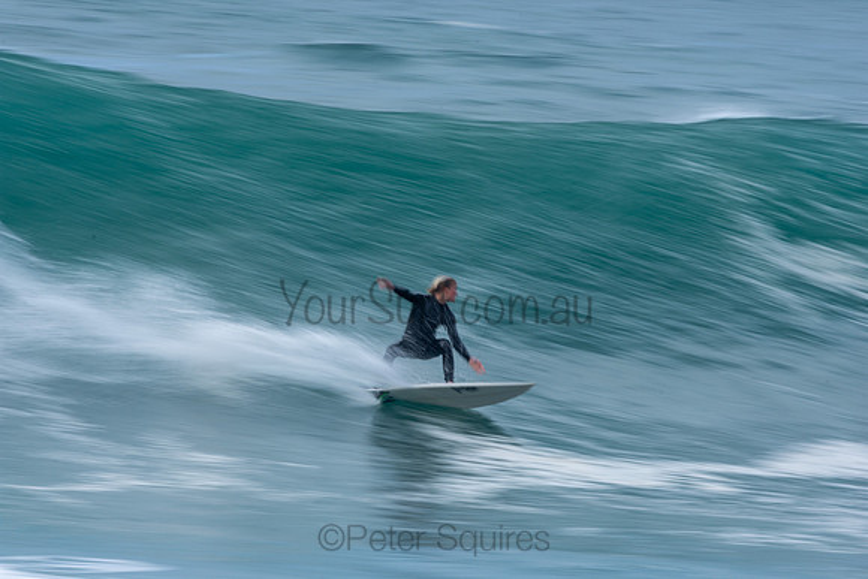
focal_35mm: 720
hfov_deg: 2.9
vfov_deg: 1.9
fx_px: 17363
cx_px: 434
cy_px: 290
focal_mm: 480
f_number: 20
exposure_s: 1/25
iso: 100
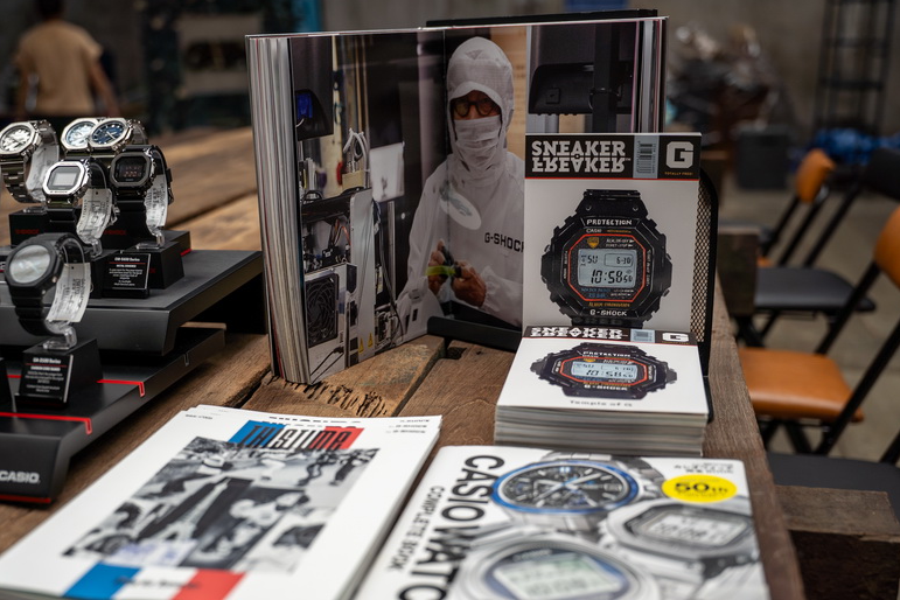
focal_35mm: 42
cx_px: 393
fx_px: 1050
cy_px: 343
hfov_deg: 46.3
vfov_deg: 31.8
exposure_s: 1/250
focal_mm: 36
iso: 100
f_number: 2.8
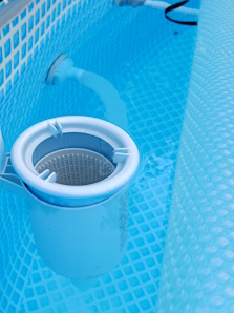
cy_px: 140
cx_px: 61
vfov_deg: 44.8
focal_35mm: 42
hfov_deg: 33.7
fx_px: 379
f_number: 1.8
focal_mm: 4.65
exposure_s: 1/766
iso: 50
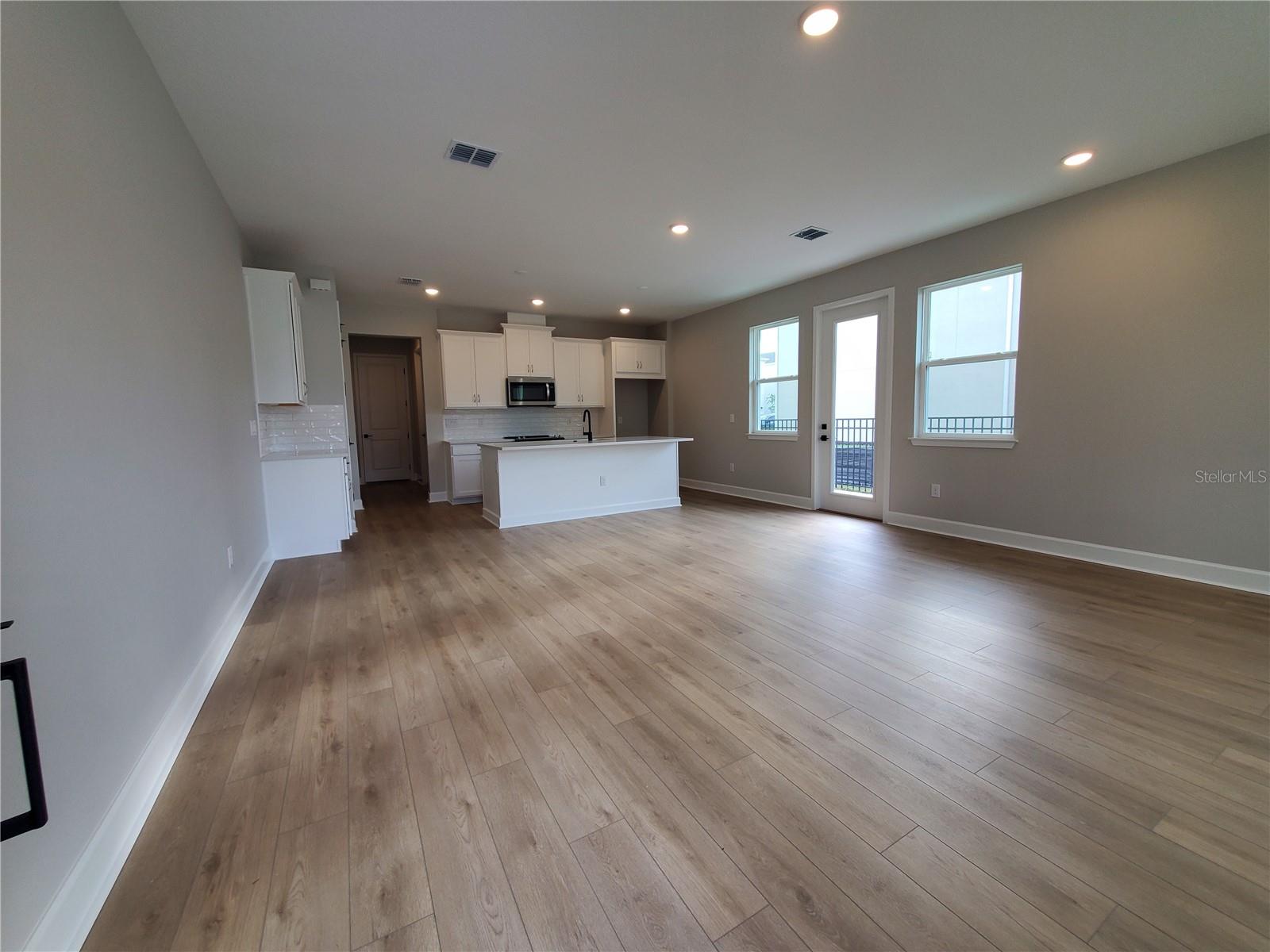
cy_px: 476
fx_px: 477
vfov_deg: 89.9
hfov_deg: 106.2
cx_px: 635
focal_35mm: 13
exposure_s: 1/60
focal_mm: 1.8
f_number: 2.2
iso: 80
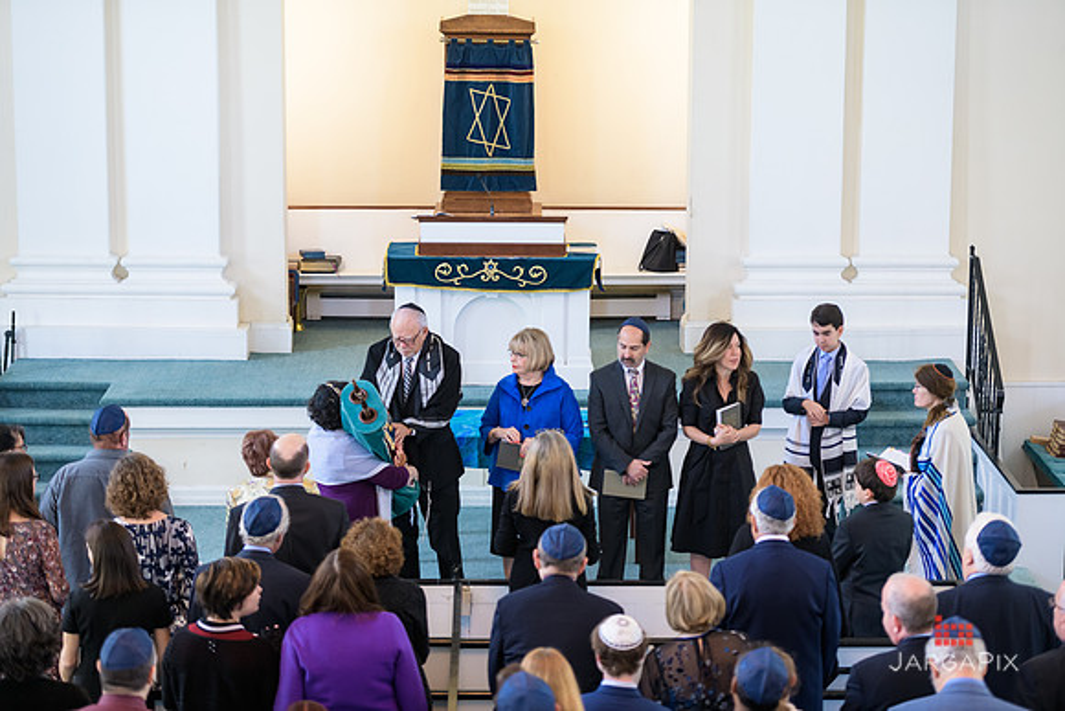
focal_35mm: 86
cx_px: 532
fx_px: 2545
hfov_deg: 23.6
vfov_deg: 15.9
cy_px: 356
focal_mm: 86
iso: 1250
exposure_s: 1/125
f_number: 3.2
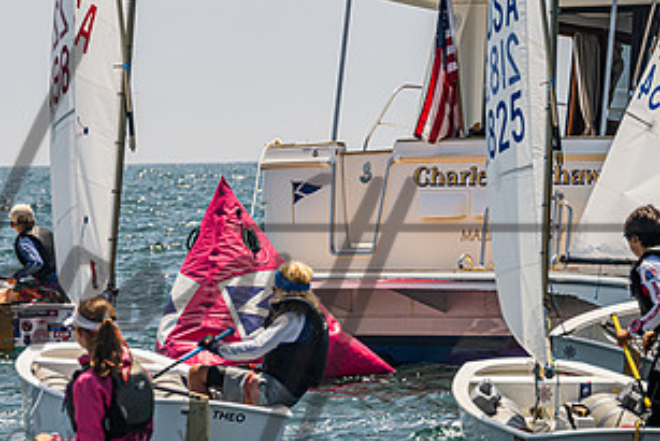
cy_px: 279
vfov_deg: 3.9
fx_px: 6401
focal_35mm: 349
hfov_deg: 5.9
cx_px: 110
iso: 250
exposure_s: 1/1250
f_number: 7.6
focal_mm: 185
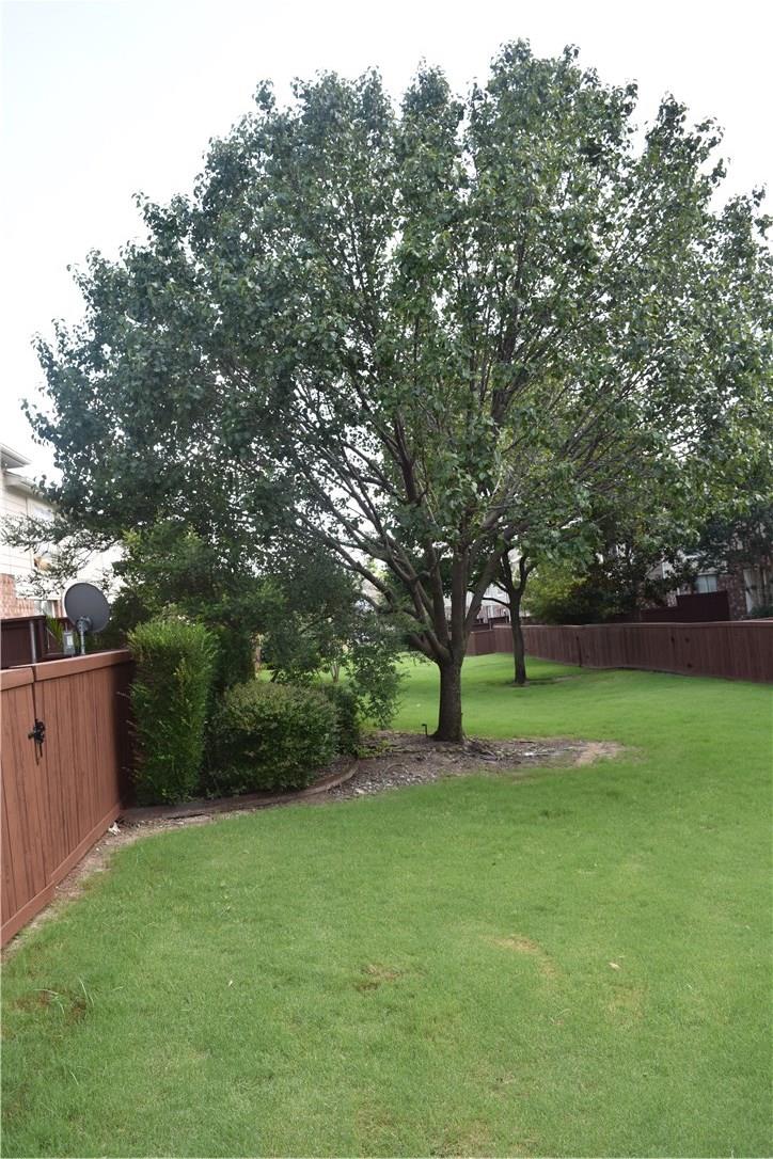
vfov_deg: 67.4
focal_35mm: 27
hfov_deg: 47.9
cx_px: 386
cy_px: 580
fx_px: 870
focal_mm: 18
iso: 100
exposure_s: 1/125
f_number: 5.6
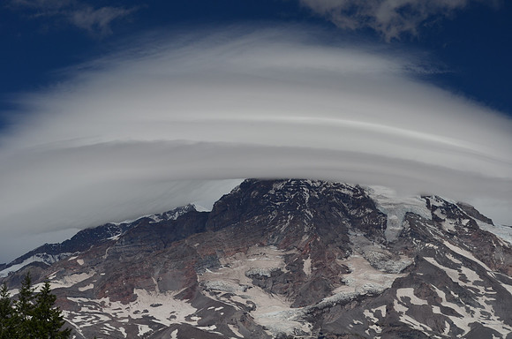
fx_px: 1490
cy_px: 170
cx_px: 256
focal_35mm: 105
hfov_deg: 19.5
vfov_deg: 13.0
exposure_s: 1/800
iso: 200
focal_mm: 70
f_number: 7.1
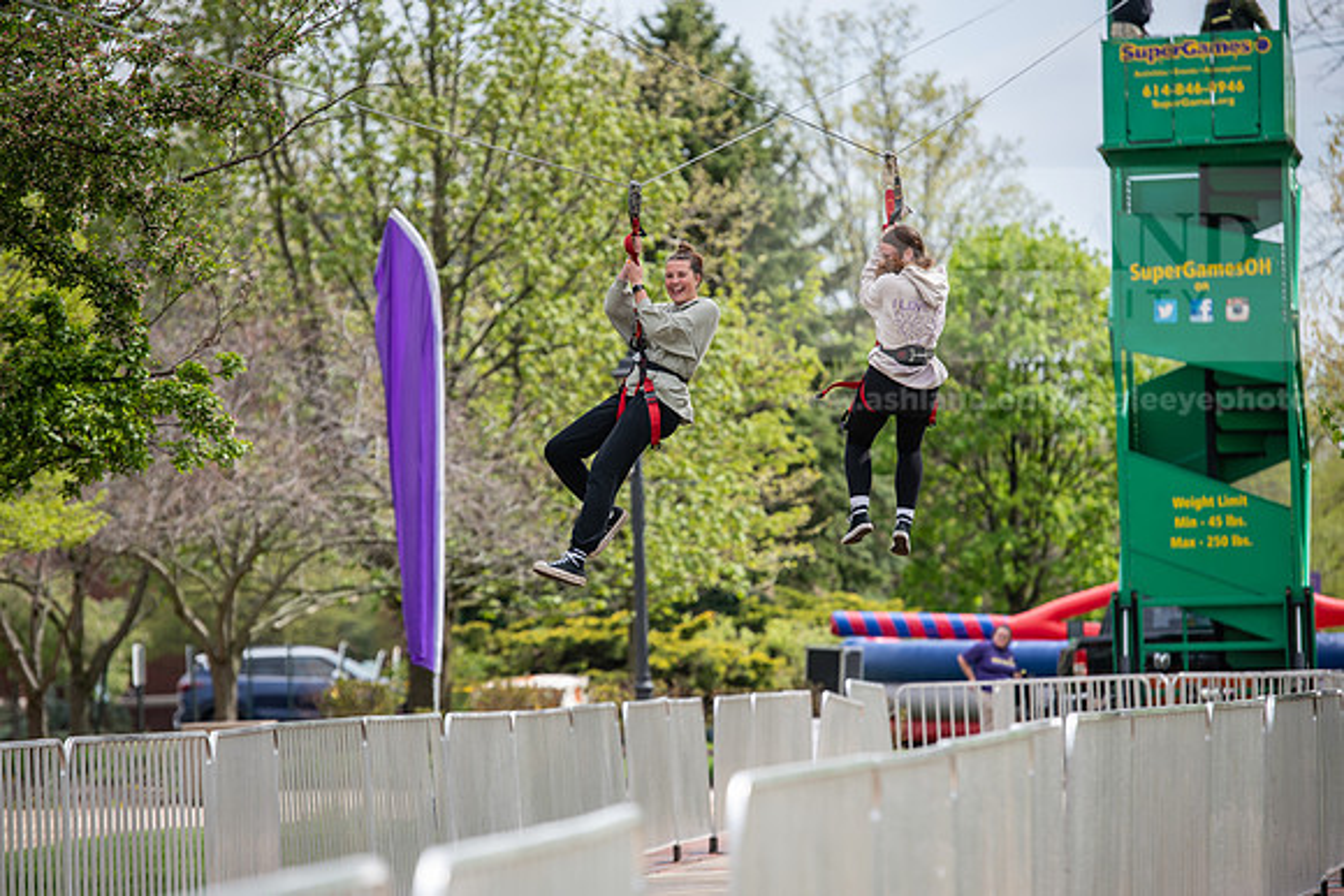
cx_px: 672
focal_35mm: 180
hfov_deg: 11.4
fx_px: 6721
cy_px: 448
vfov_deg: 7.6
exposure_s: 1/800
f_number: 4
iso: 160
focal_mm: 180
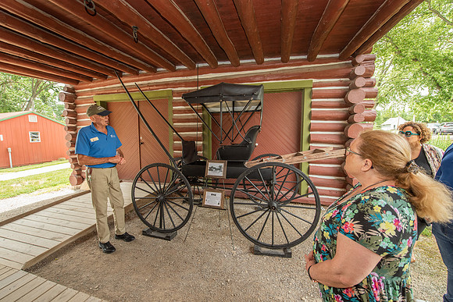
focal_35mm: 14
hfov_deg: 103.2
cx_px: 226
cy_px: 151
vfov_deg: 80.2
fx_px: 179
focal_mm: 14
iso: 500
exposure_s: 1/200
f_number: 6.3
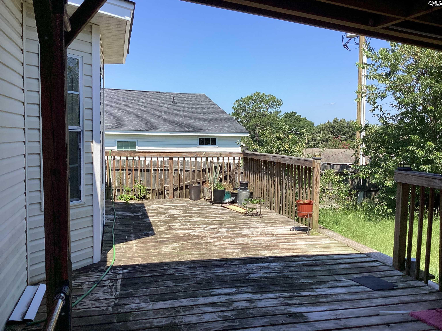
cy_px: 166
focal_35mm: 31
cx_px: 221
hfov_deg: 58.4
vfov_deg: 45.4
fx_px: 396
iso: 25
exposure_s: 1/905
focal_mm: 3.3
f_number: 2.4
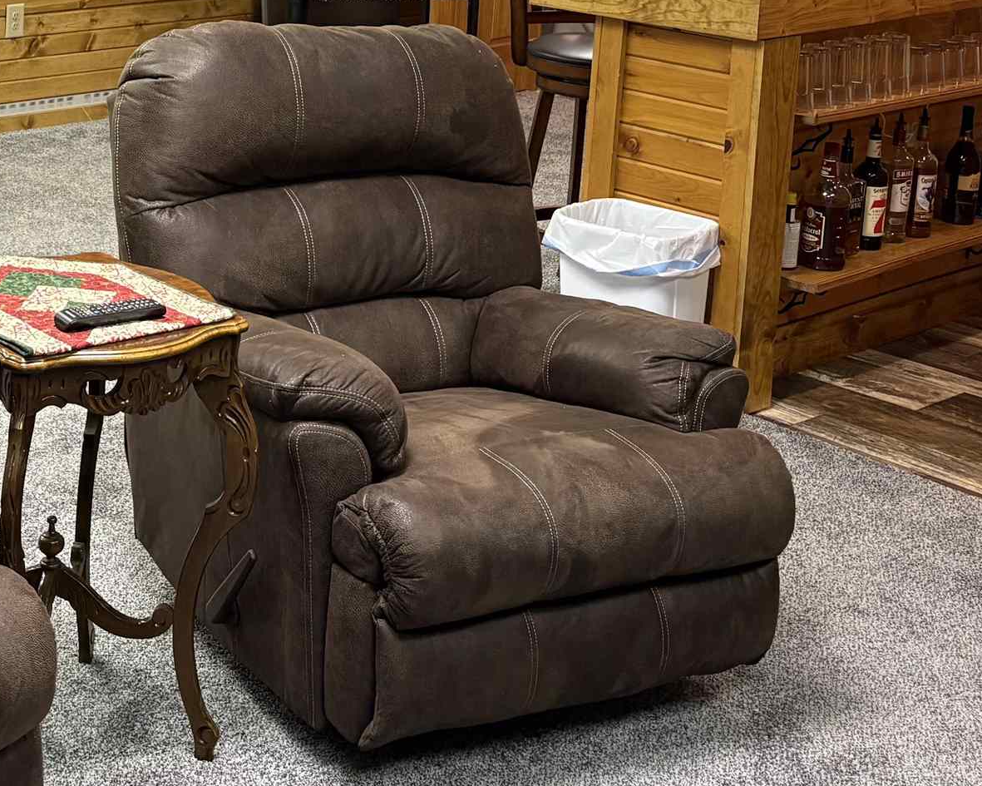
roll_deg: -1.9
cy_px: -4
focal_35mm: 66
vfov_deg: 22.3
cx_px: 107
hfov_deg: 27.7
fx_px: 1918
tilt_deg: -7.4
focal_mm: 5.96
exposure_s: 1/60
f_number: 1.6
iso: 200
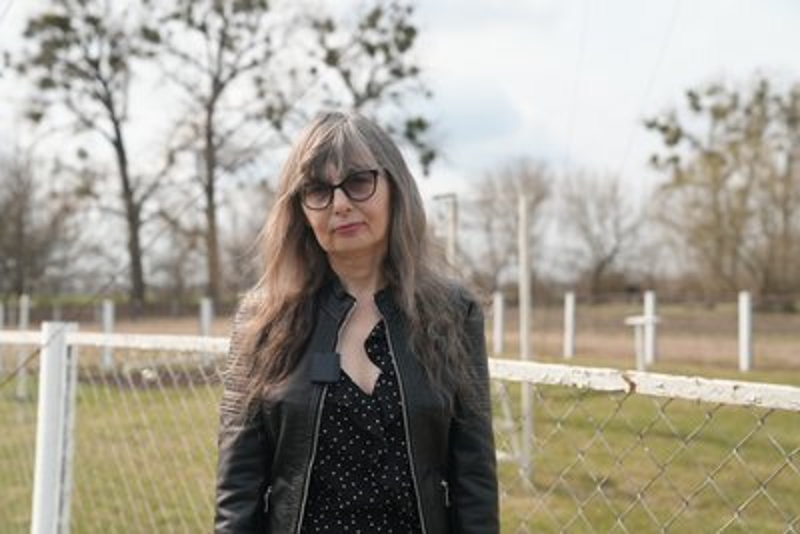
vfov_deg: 25.5
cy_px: 267
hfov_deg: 37.5
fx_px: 1178
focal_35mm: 53
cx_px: 400
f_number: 4
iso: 1000
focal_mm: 53
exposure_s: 1/160
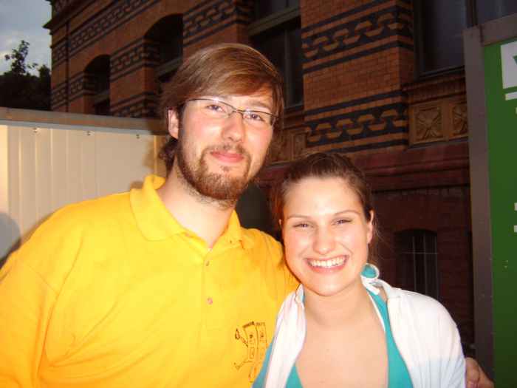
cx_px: 258
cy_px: 194
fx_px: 463
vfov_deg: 45.4
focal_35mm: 31
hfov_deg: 58.4
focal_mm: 8.13
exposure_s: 1/30
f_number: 2.7
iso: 141
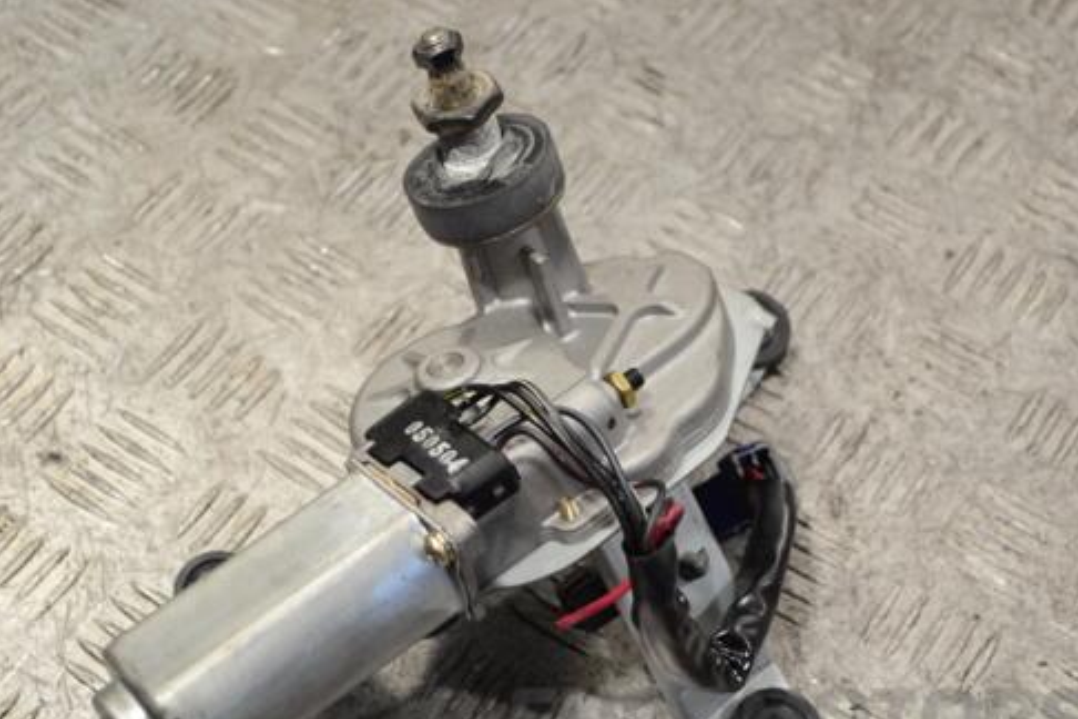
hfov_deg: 27.3
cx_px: 470
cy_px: 426
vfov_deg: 18.4
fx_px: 2216
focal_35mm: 74
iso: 180
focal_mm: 40
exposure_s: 1/30
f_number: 5.3
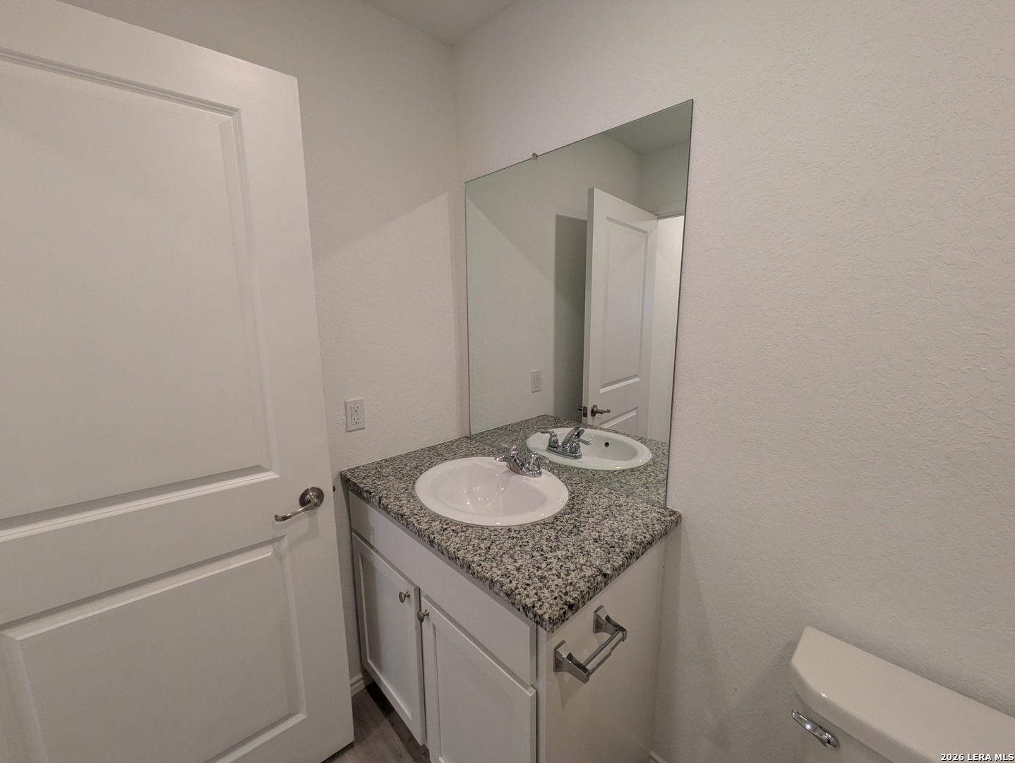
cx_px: 508
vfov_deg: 85.7
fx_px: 411
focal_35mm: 14
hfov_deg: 102.0
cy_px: 382
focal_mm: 1.83
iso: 107
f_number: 2.2
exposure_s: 1/60
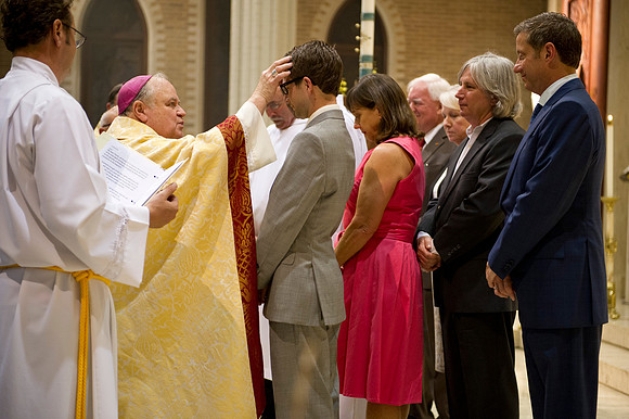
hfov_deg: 28.9
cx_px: 314
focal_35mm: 70
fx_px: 1222
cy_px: 210
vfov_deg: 19.4
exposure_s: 1/80
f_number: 2.8
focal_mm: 70
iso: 1600
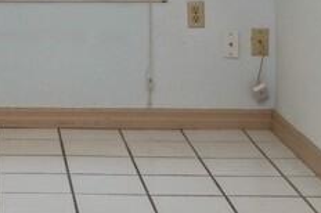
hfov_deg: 14.6
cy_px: -148
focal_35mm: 136
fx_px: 1211
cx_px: -69
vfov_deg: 9.6
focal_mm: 35
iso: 320
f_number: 8
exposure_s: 1/50
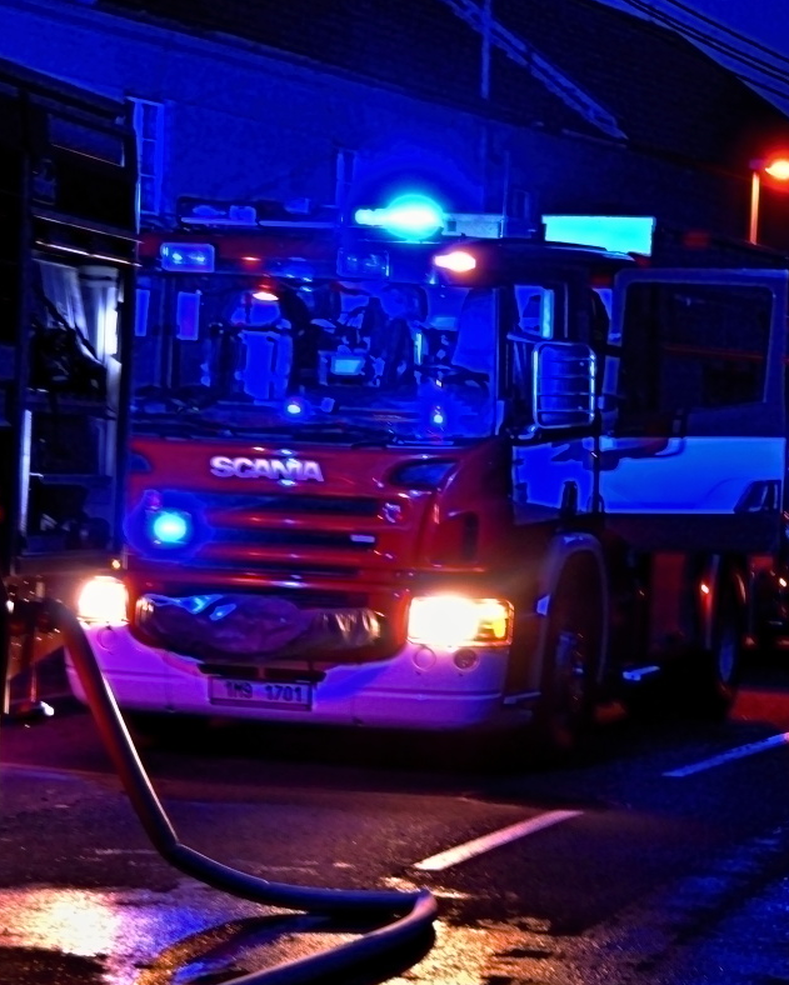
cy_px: 493
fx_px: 3121
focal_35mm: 107
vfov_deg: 17.9
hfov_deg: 14.4
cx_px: 561
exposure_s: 1/8
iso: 1600
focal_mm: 50
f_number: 4.8
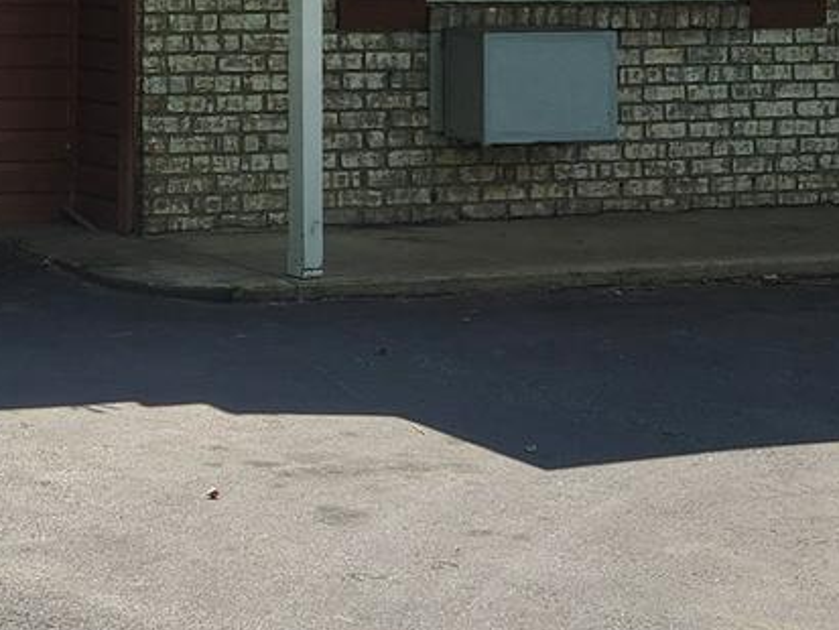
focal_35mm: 114
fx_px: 2764
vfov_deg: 12.6
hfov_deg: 16.7
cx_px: -112
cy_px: -150
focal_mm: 5.4
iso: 20
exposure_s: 1/1493
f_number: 1.8
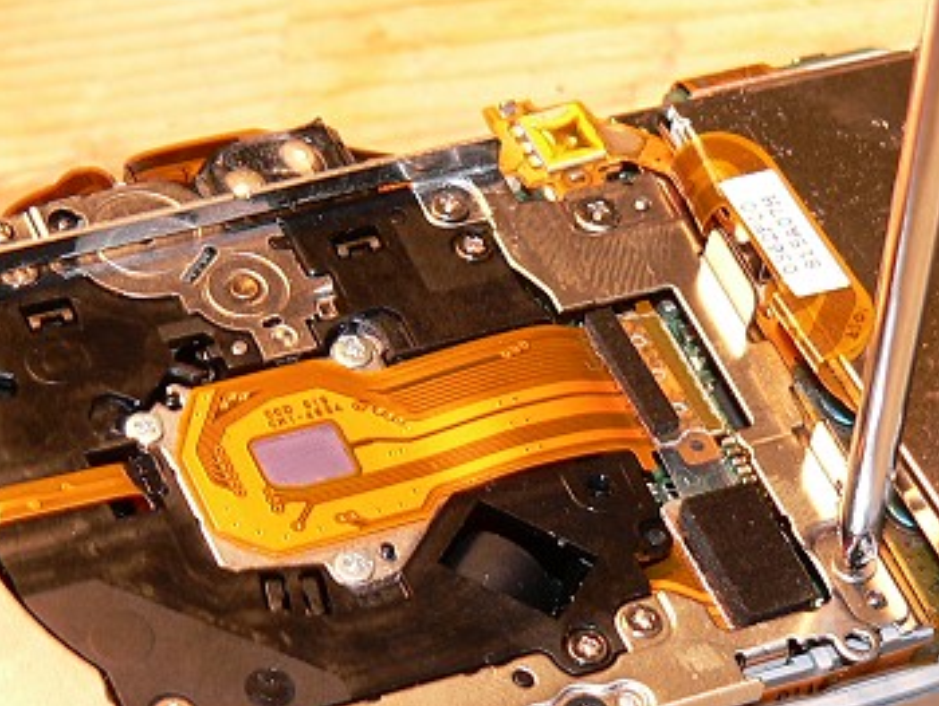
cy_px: 478
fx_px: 4615
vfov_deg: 8.7
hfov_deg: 11.6
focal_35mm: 170
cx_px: 542
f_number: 4
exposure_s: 1/30
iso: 80
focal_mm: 15.5
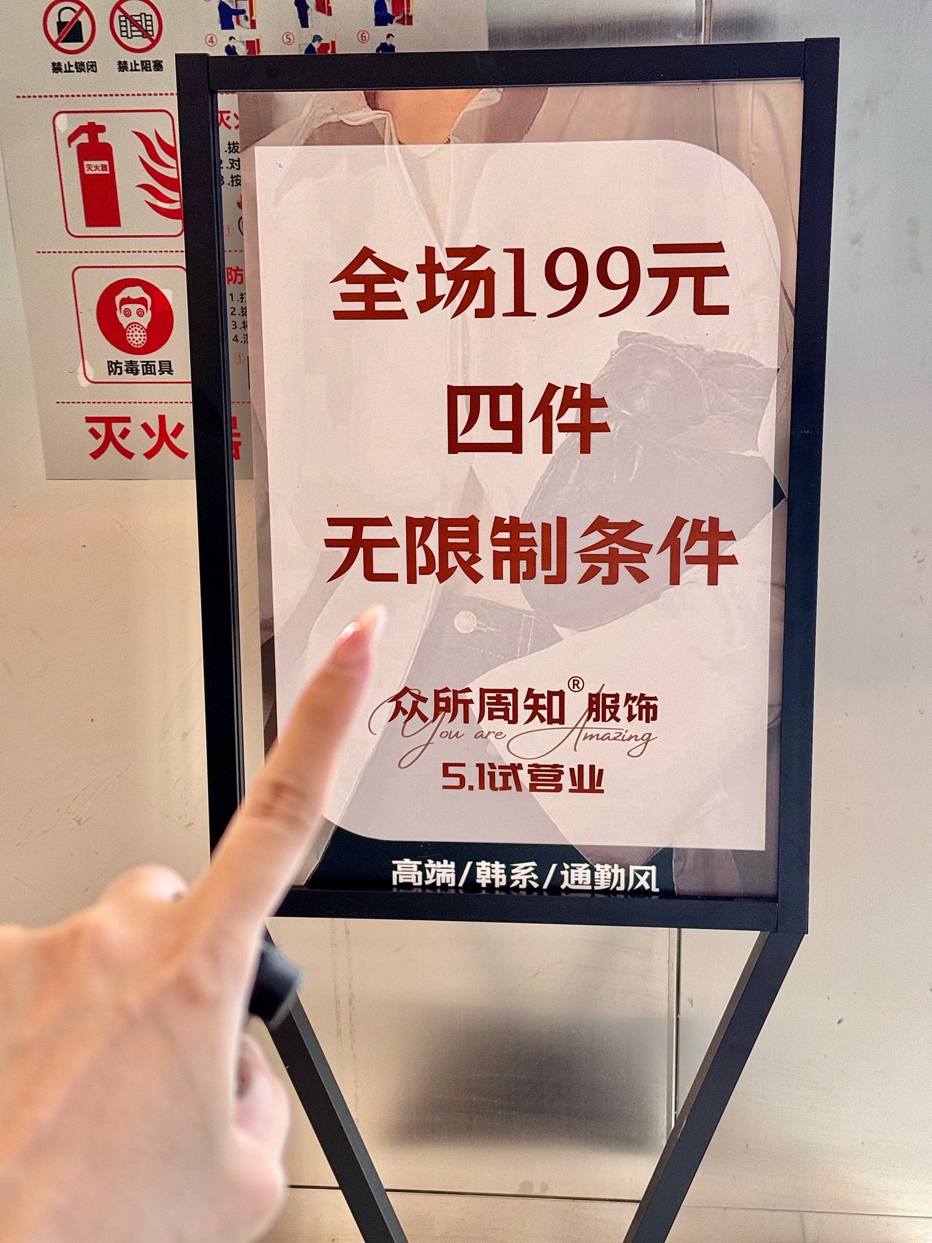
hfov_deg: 30.3
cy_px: 622
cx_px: 466
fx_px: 1723
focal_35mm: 48
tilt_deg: -20.9
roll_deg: +1.5
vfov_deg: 39.7
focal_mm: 6.76
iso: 100
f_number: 1.78
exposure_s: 1/50
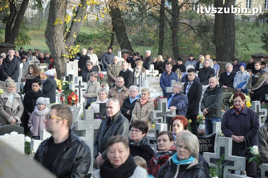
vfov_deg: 8.7
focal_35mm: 158
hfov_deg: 13.1
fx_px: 1171
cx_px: 134
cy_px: 89
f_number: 5.6
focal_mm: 105
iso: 800
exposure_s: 1/500
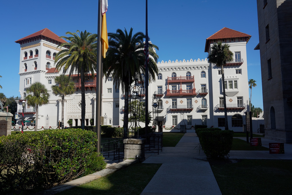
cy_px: 98
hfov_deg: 65.5
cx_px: 146
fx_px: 227
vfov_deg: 46.4
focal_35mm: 28
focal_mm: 28
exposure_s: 1/100
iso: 100
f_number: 14
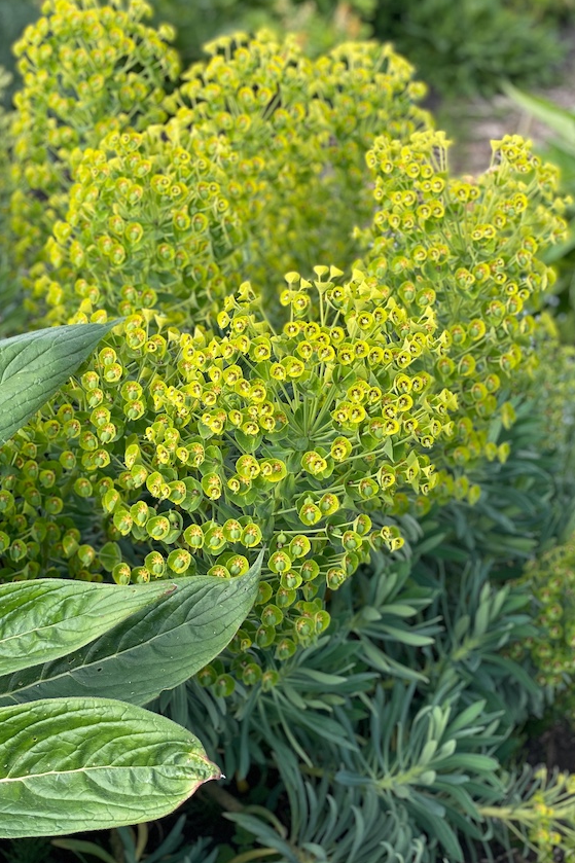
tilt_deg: -25.7
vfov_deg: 30.5
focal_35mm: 66
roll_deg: -0.9
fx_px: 1582
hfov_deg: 20.6
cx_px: 253
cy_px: 357
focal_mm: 6
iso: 32
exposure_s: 1/366
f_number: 2
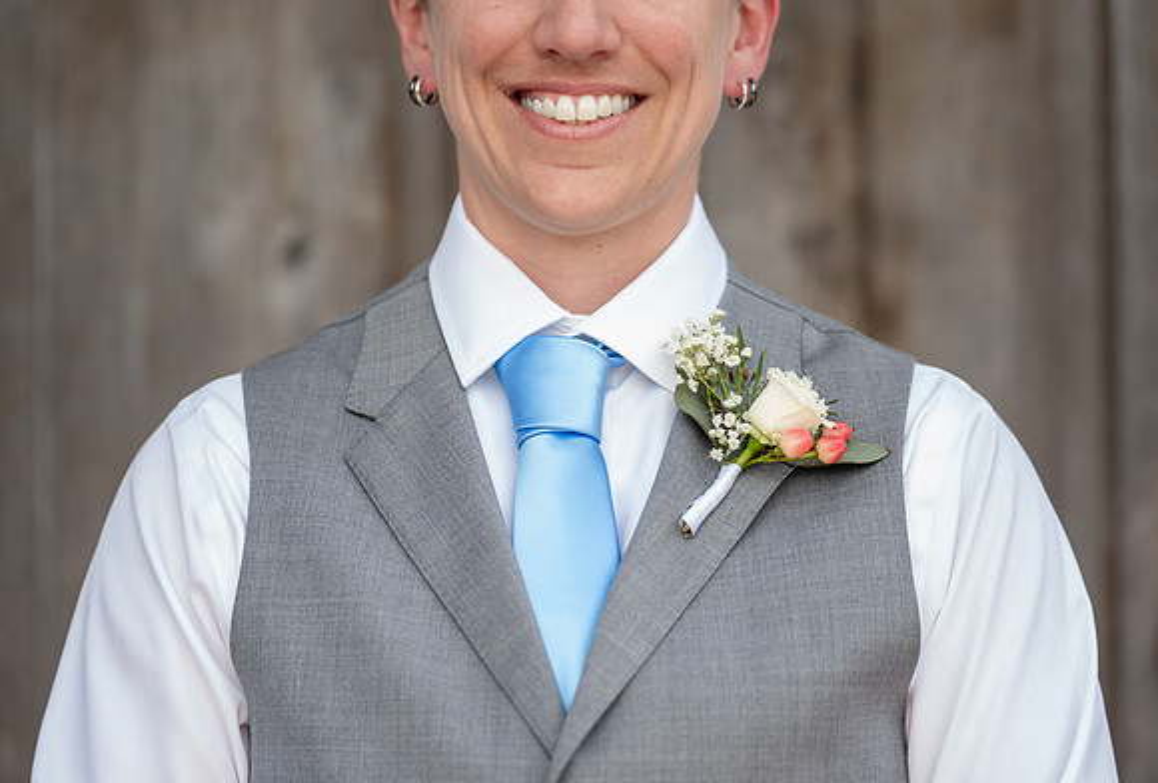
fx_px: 3400
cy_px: 411
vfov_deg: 13.1
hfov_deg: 19.3
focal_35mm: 105
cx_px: 573
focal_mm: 96
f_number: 2.8
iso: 50
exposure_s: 1/250
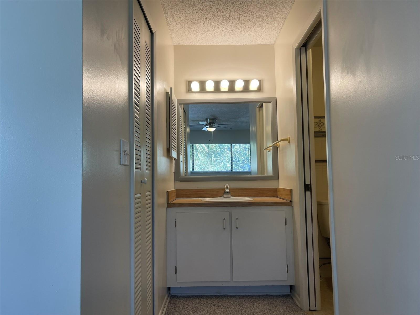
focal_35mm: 26
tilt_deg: +3.7
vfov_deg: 53.1
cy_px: 158
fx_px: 315
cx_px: 210
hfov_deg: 67.3
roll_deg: +0.3
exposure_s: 1/120
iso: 80
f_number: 1.6
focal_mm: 5.1
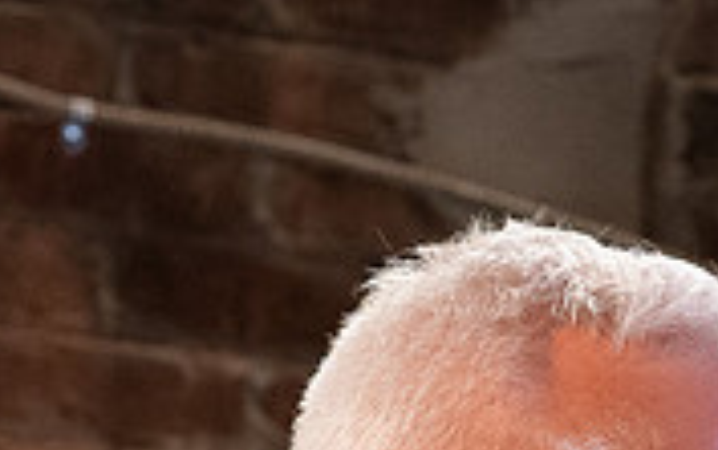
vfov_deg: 2.3
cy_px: 748
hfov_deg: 3.6
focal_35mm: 575
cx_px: 994
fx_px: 11262
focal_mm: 115
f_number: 5.6
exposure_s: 1/200
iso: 5000
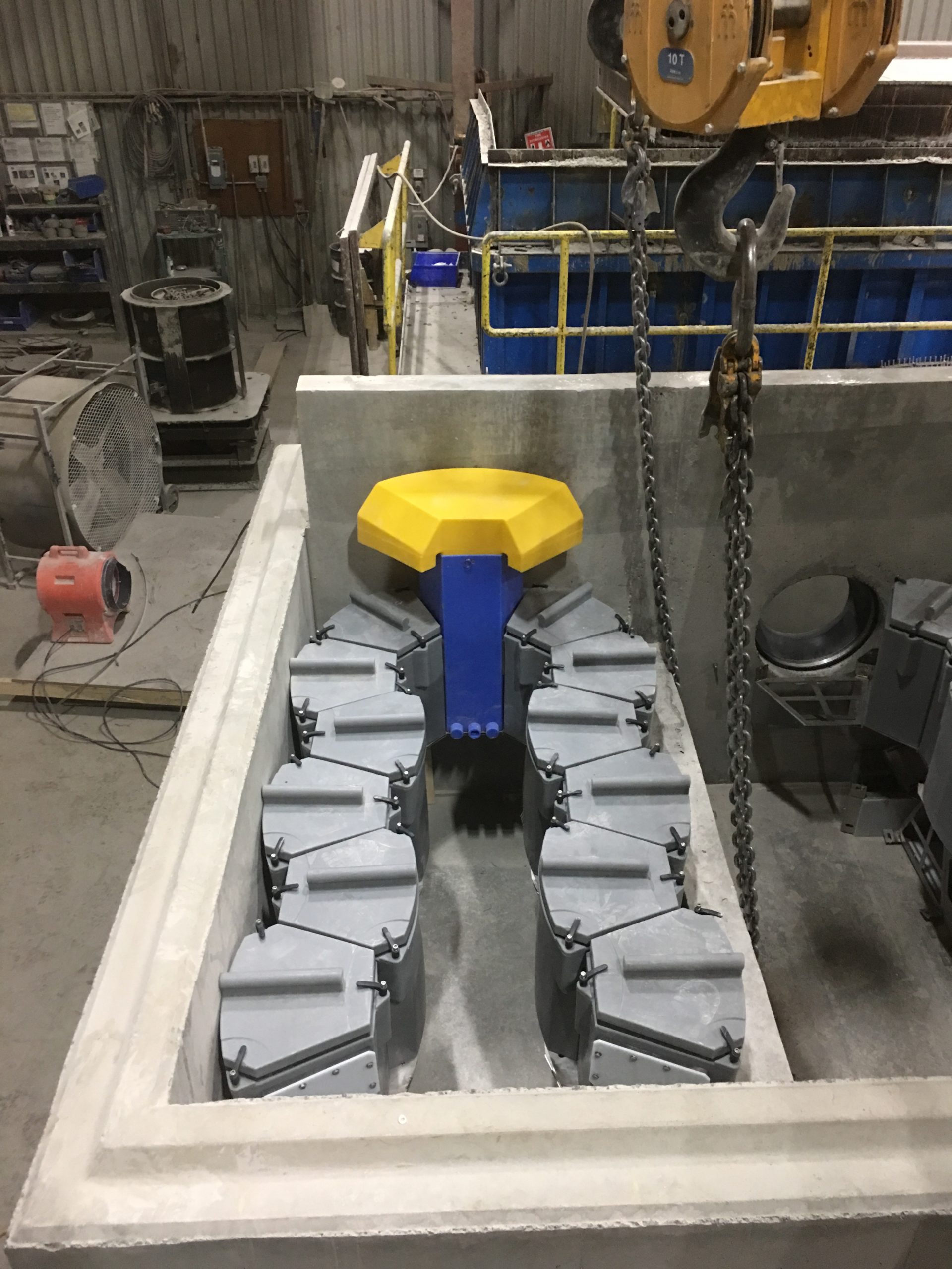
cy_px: 634
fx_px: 1063
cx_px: 476
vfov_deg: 61.7
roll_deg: +1.4
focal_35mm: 29
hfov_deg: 48.2
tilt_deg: -32.3
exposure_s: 1/15
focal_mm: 4.15
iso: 100
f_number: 2.2
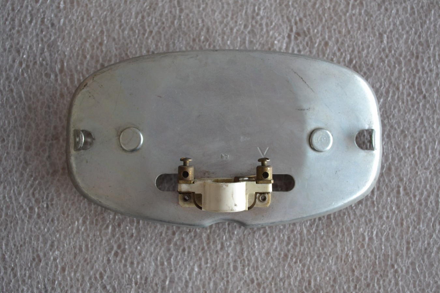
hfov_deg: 30.5
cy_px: 146
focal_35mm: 66
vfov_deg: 20.6
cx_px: 220
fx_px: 807
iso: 1250
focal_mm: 44
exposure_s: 1/60
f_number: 5.3
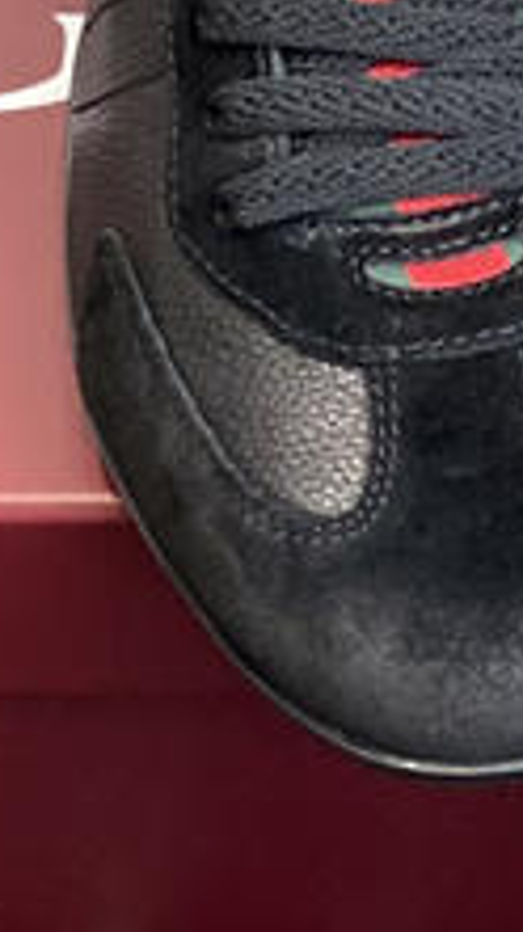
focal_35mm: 222
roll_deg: -2.5
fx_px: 5484
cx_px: 734
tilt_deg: -41.7
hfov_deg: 5.4
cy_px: -342
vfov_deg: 9.5
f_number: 2
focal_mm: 6
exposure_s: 1/122
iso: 125
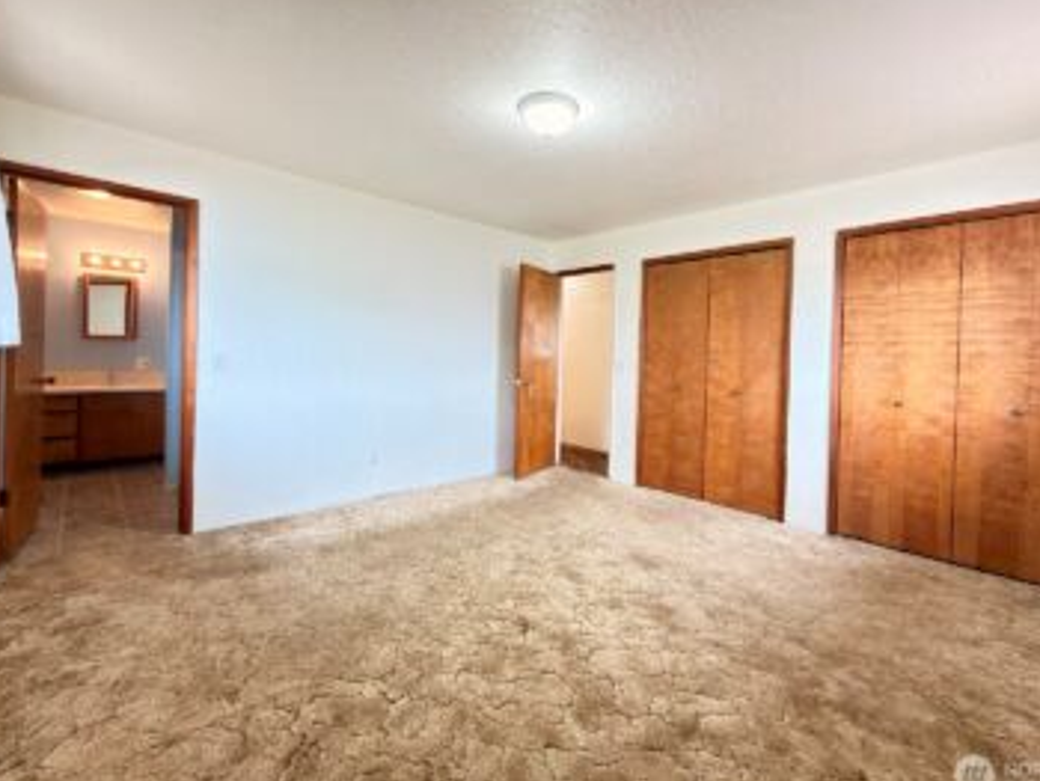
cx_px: 553
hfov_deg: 94.3
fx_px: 481
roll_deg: -1.1
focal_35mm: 16
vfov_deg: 78.0
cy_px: 359
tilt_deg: -0.9
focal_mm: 2.22
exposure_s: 1/30
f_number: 2.2
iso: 250
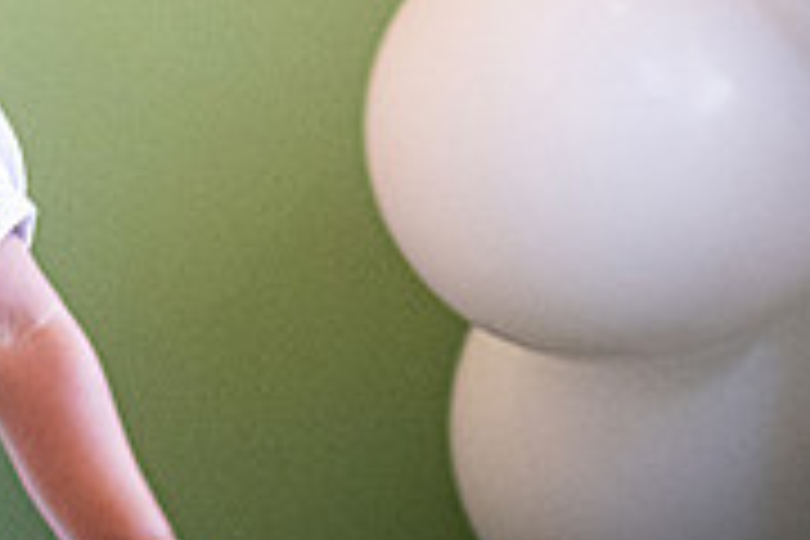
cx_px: -454
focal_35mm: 438
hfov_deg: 4.7
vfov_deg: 3.1
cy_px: 2
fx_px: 9854
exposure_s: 1/125
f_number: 2.8
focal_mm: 90.6
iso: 4000
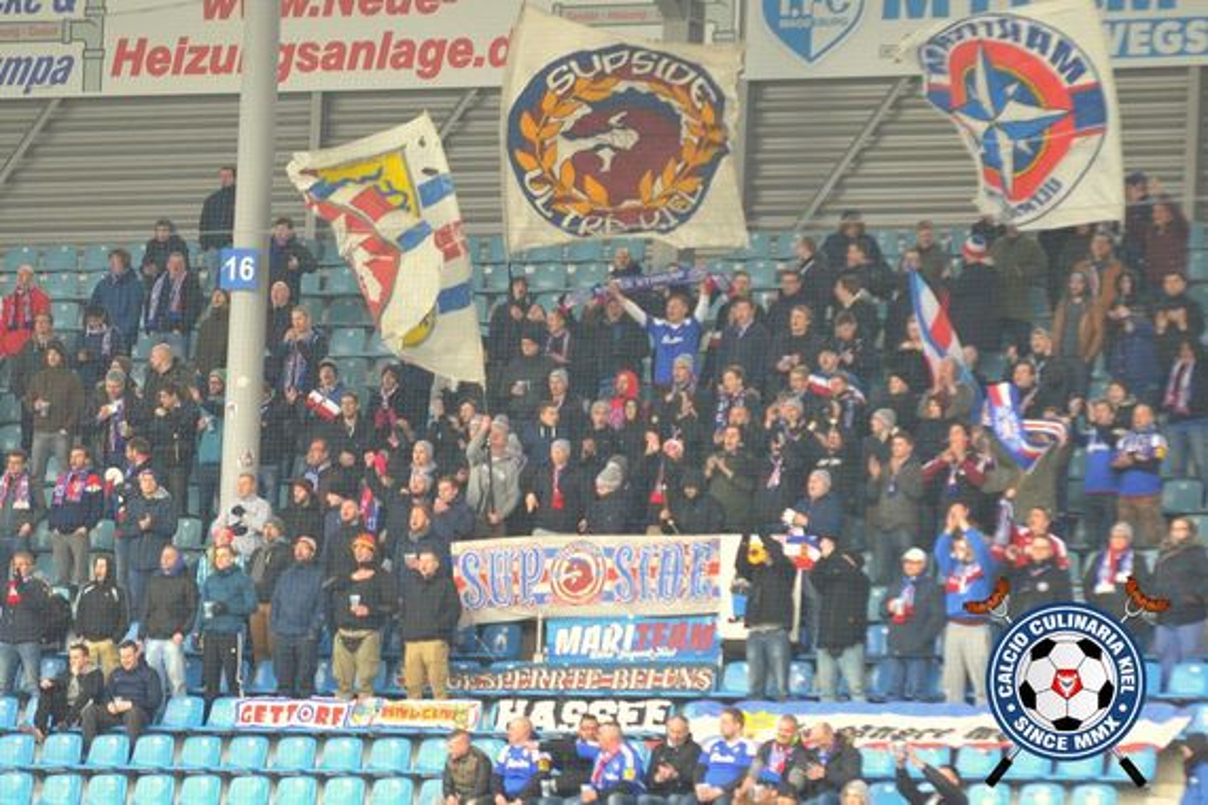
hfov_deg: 8.6
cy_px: 402
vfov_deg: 5.7
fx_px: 8053
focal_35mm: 240
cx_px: 604
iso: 1100
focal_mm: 160
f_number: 2.8
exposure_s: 1/500
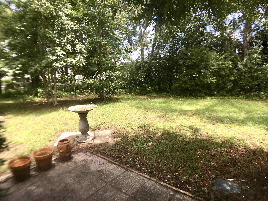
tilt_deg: -8.0
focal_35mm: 29
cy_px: 100
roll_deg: +2.2
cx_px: 134
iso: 25
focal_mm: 4.15
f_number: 2.2
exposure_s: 1/348
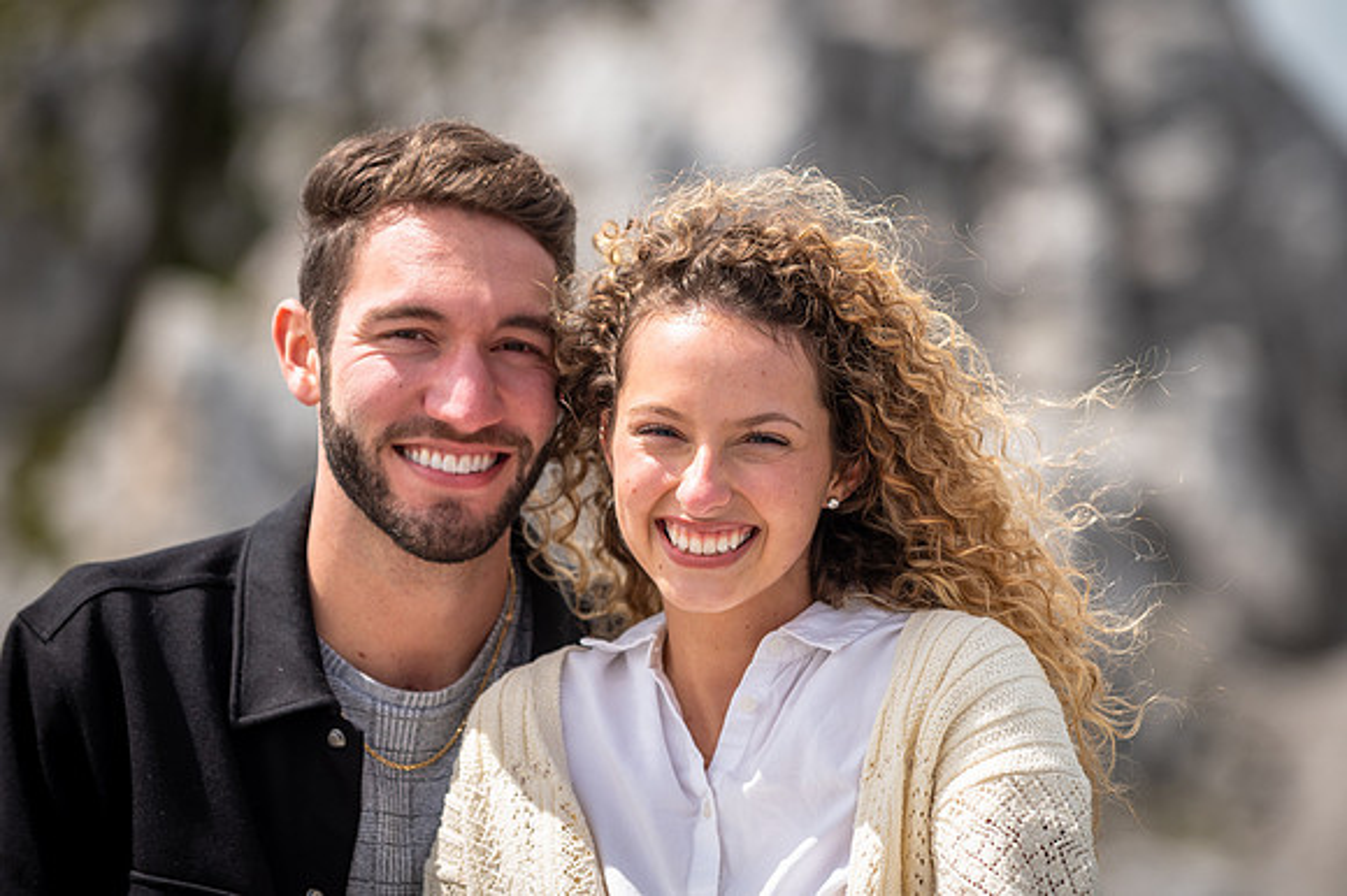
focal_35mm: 207
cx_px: 641
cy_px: 383
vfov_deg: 6.6
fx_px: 7758
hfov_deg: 9.9
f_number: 4
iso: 100
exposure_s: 1/1250
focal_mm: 180
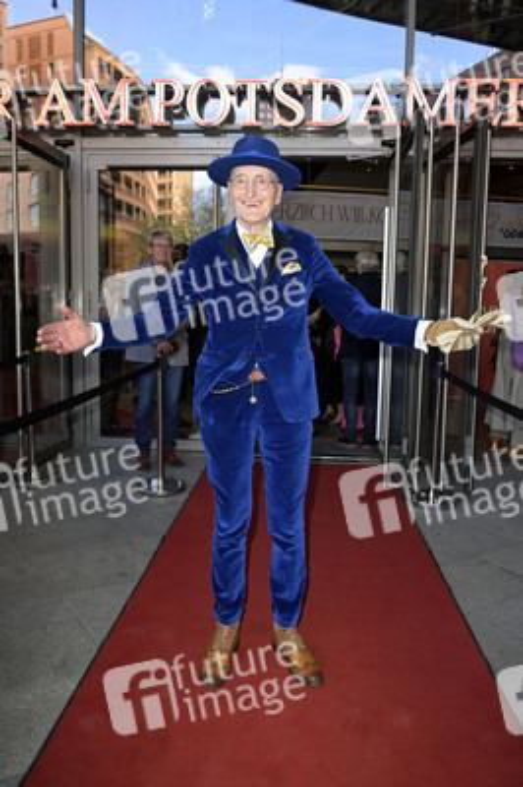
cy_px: 394
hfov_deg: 44.9
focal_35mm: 29
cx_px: 262
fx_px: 633
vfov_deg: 63.7
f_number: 5.6
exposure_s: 1/160
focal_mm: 29
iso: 800
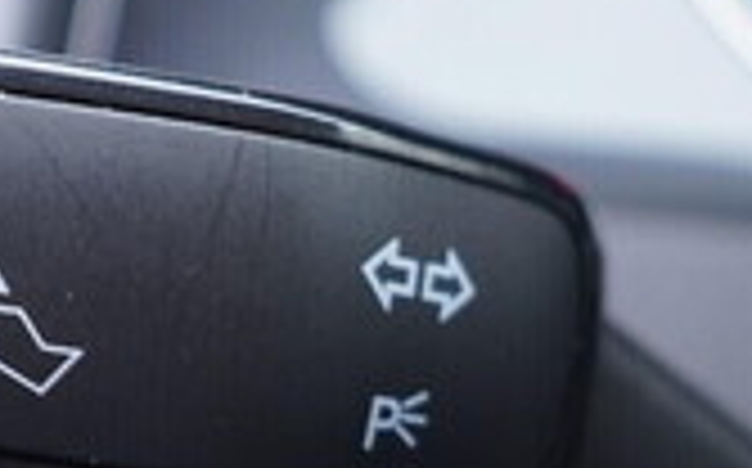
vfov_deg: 10.8
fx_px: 2477
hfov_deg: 17.2
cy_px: 398
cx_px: 509
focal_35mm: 121
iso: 320
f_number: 2.8
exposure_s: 1/40
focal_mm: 24
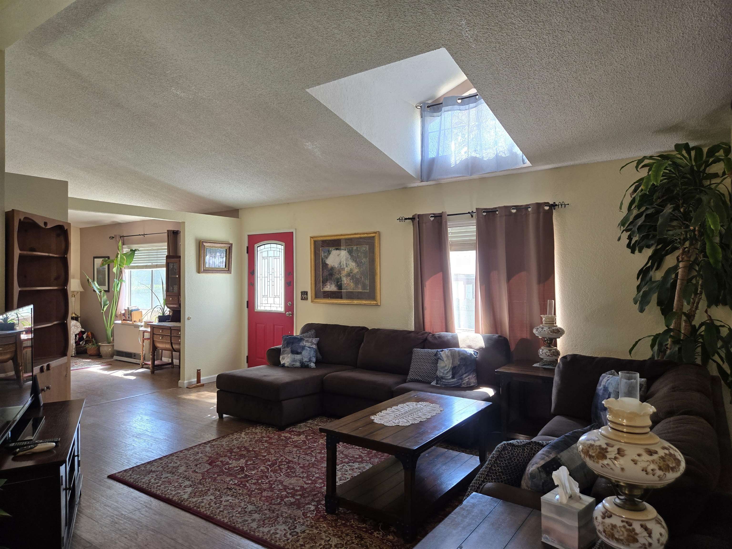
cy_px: 274
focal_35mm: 23
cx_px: 366
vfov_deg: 58.9
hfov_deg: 73.9
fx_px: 486
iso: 100
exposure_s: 1/120
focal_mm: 5.4
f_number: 1.8
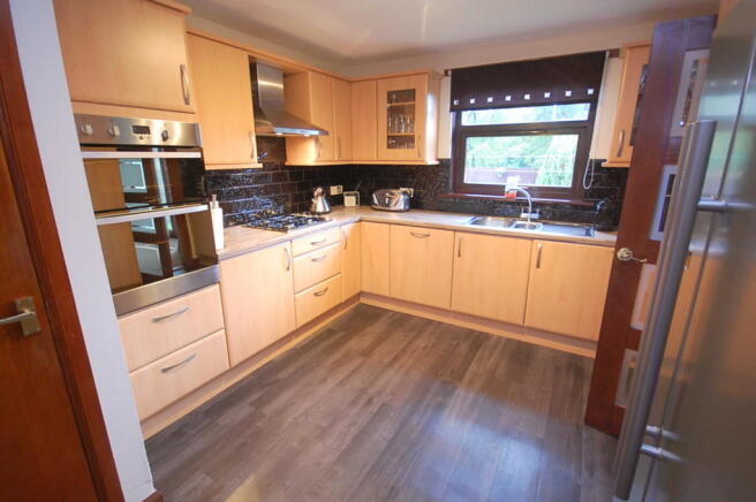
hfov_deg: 100.4
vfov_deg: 77.2
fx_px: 315
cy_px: 251
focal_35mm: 15
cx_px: 378
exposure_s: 1/25
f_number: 4
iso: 800
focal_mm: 10
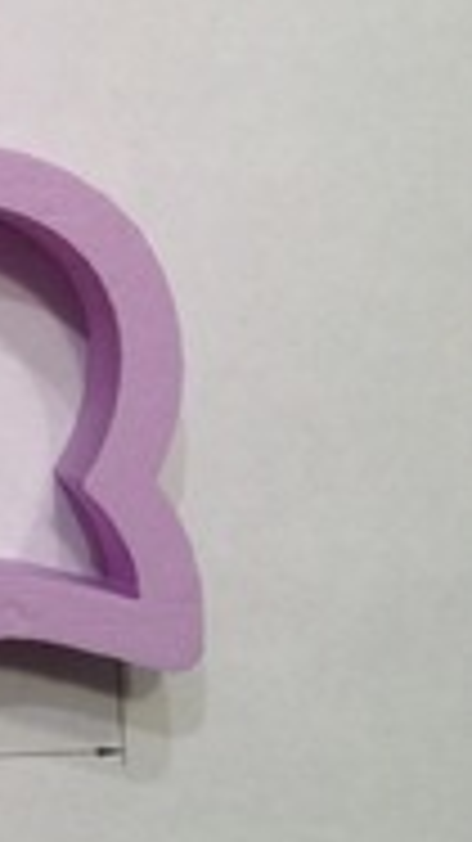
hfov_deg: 11.1
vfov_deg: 20.8
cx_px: -348
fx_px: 2273
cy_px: 212
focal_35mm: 102
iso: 50
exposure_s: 1/20
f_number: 2.4
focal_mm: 4.28
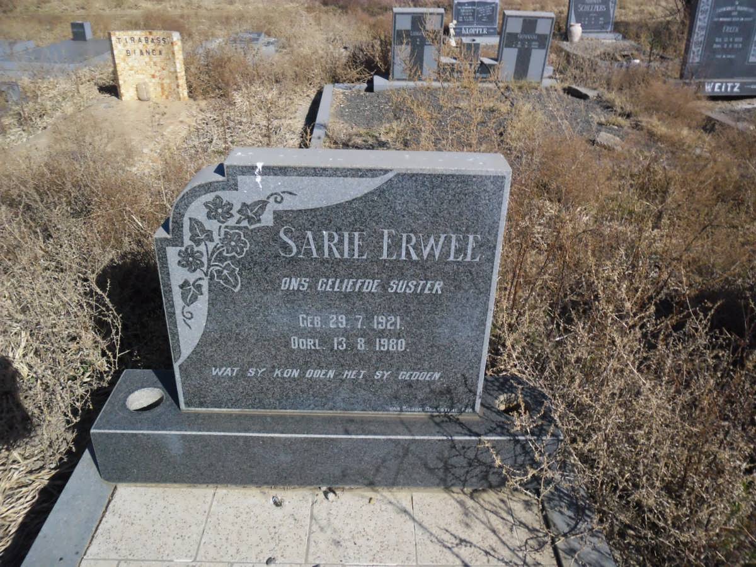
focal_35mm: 27
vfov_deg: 51.4
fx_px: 590
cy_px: 284
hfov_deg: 65.3
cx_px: 378
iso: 80
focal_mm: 4.9
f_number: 9
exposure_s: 1/189
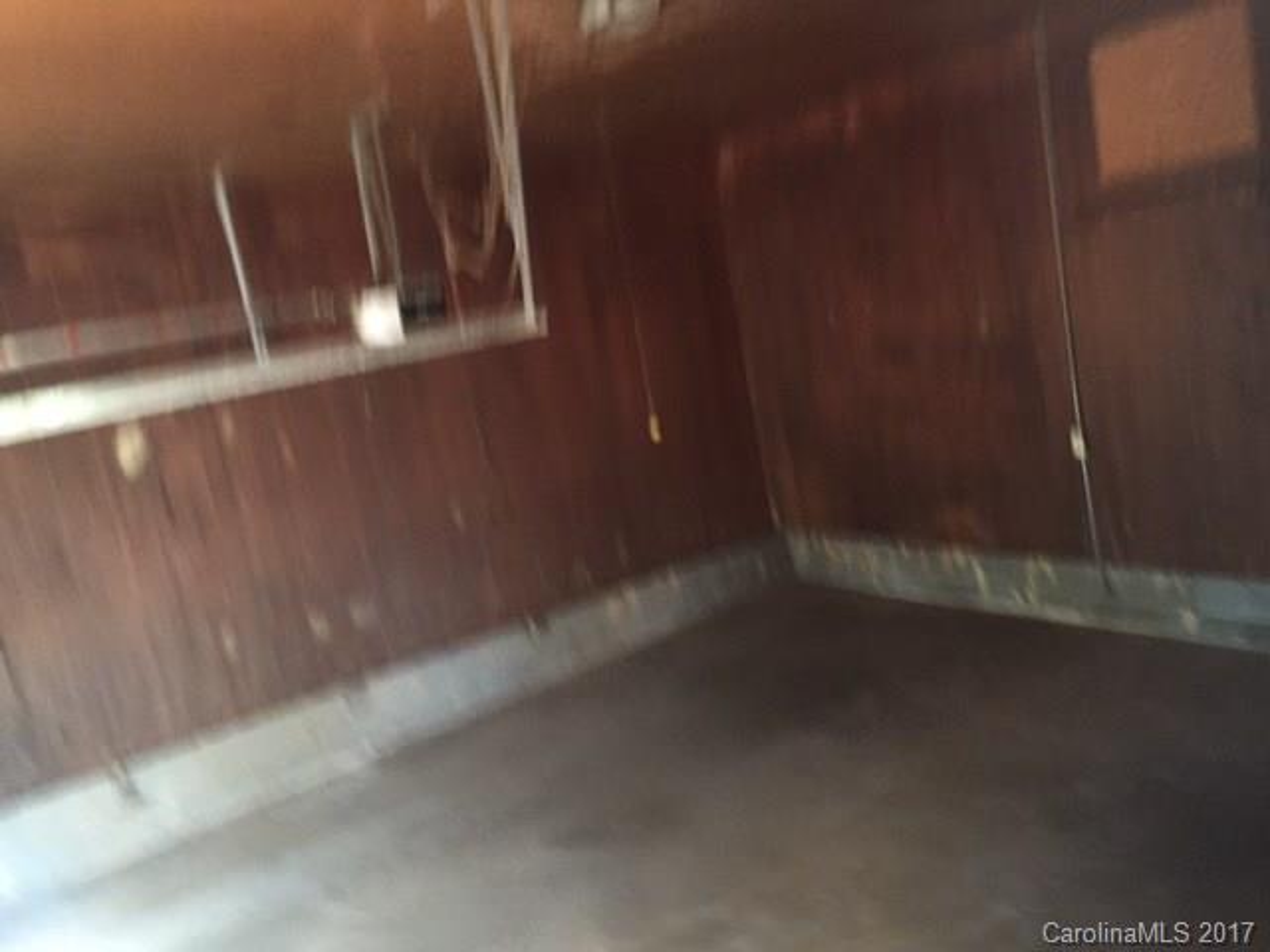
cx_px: 635
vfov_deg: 48.2
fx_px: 1064
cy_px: 476
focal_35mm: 29
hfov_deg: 61.7
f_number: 2.2
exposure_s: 1/20
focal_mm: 4.15
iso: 250
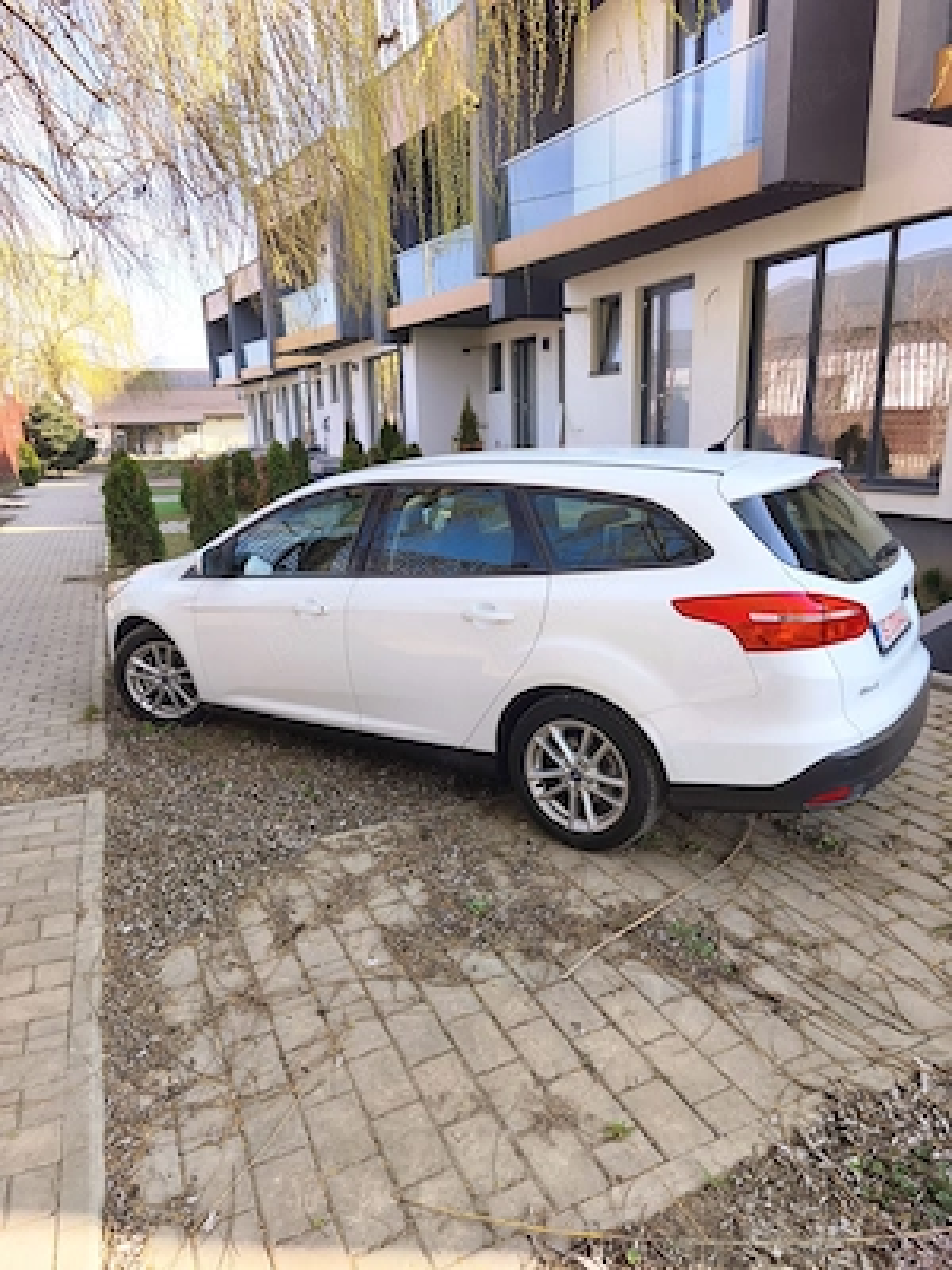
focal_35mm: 23
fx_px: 843
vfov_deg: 73.9
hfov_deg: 58.9
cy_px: 635
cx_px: 476
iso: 80
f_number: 1.7
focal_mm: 5.35
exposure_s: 1/1176
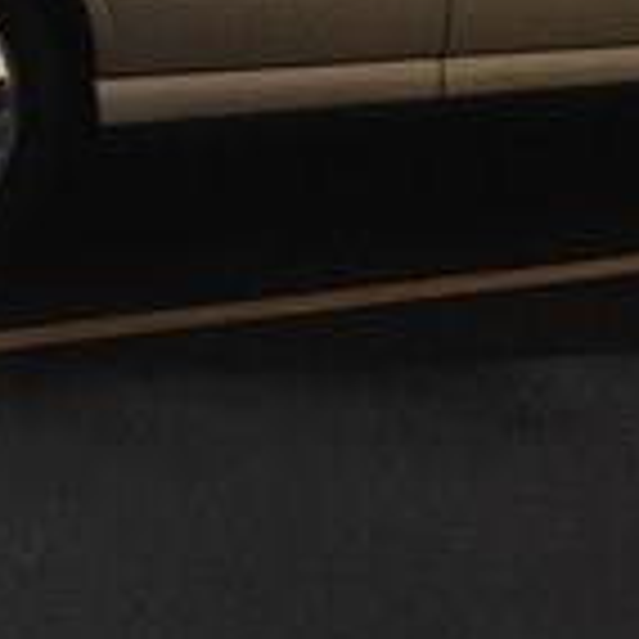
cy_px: -1030
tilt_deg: +10.9
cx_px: -171
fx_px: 4407
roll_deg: -1.9
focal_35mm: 211
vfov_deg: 7.6
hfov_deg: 8.2
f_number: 2.4
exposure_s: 1/2710
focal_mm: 4.12
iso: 50
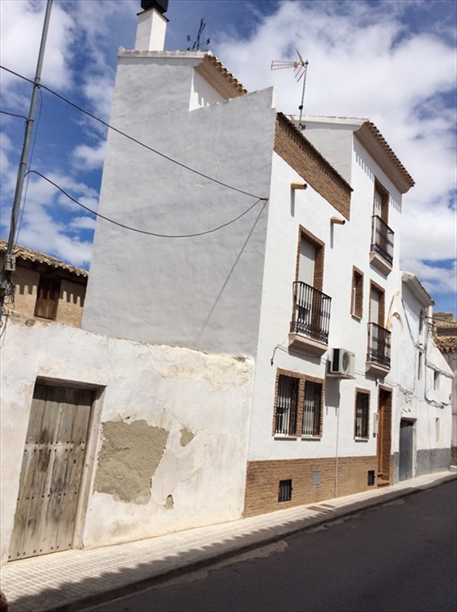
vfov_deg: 56.9
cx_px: 228
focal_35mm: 32
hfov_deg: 44.1
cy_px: 306
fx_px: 565
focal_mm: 3.3
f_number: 2.4
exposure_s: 1/3367
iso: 32
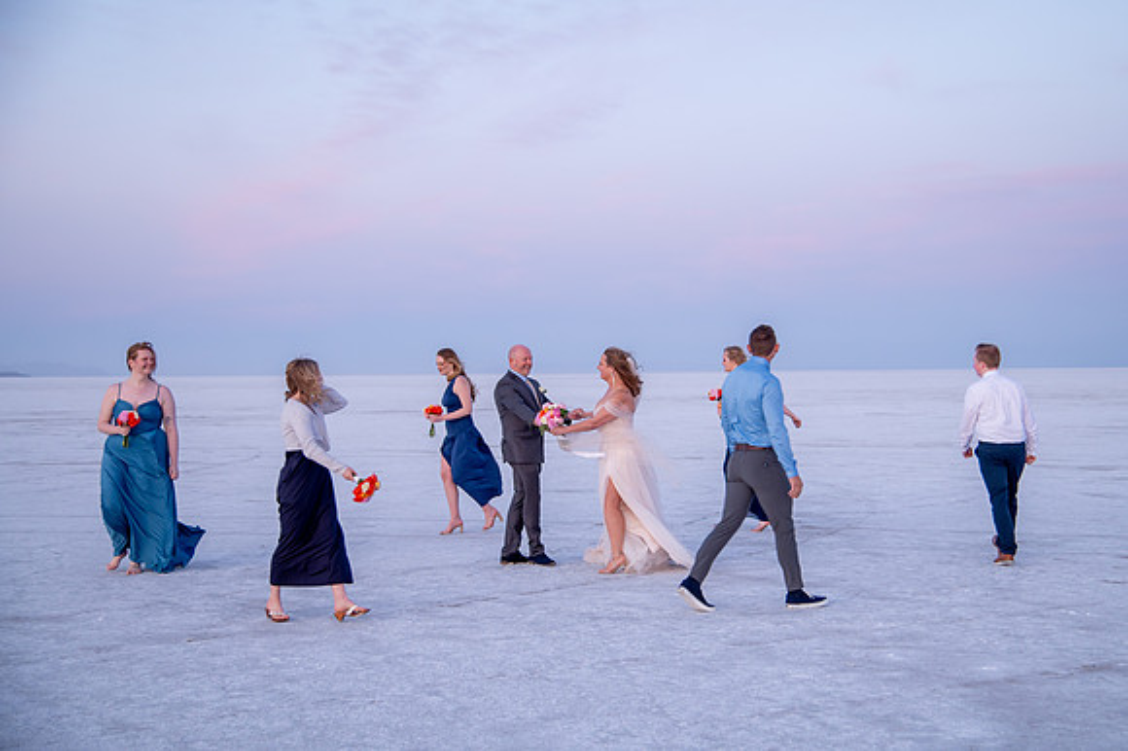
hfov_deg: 35.3
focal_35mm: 57
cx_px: 612
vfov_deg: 23.9
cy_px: 368
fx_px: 1771
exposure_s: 1/125
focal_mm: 52
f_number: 4
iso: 800
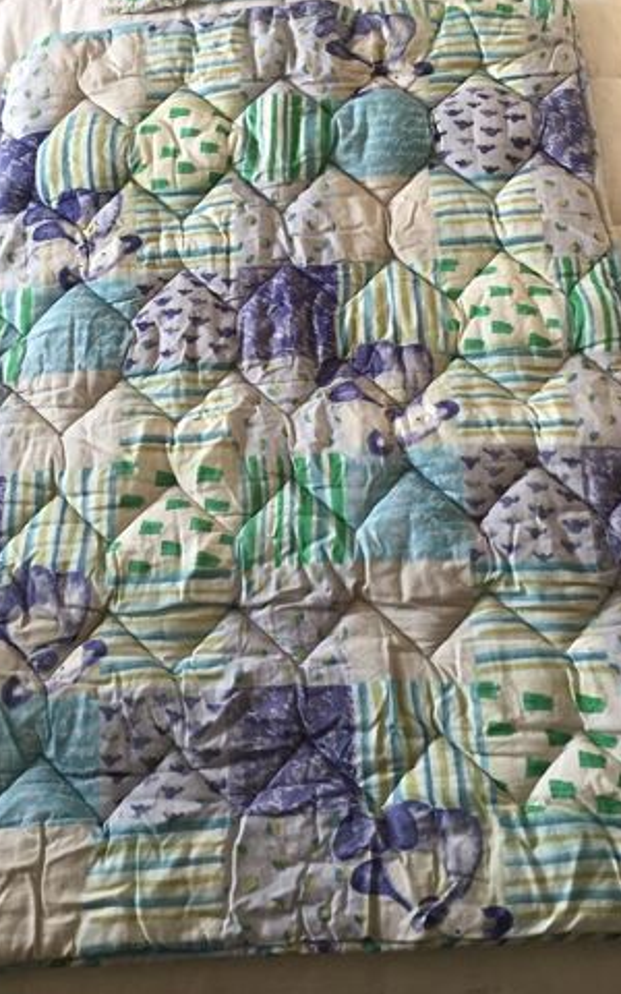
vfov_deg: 48.0
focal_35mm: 41
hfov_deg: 31.2
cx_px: 331
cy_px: 404
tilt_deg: -62.2
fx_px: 1110
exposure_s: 1/33
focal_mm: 4.15
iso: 64
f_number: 2.2
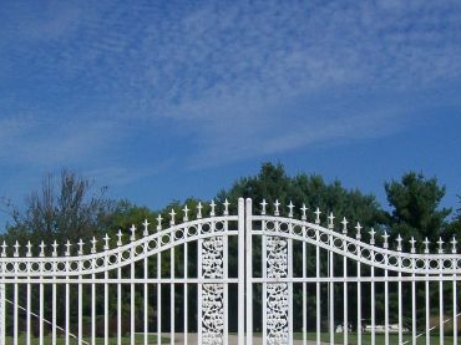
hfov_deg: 28.1
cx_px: 265
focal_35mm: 69
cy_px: 328
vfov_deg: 20.7
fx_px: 918
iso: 64
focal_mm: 6.1
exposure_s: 1/800
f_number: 4.9
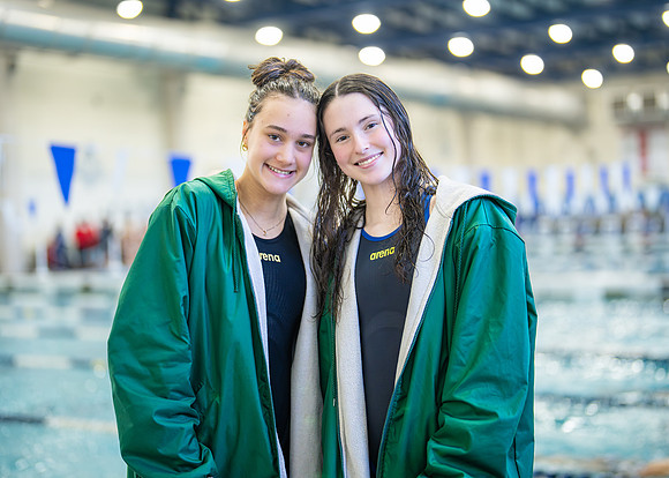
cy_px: 225
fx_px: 1093
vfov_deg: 24.6
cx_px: 339
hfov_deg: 34.0
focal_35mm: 58
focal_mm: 50
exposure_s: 1/500
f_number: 1.2
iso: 640
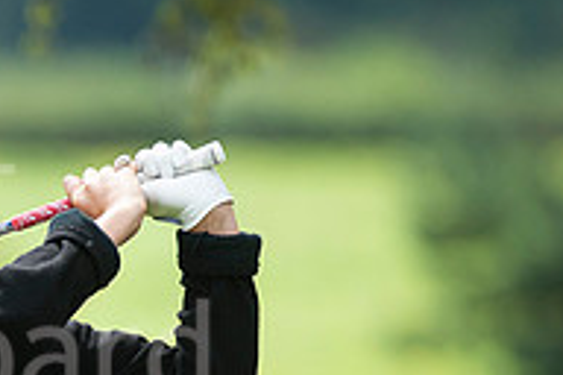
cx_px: -161
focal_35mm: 906
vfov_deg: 1.5
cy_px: 378
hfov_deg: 2.3
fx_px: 14168
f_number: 4
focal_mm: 300
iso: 400
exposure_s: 1/2500
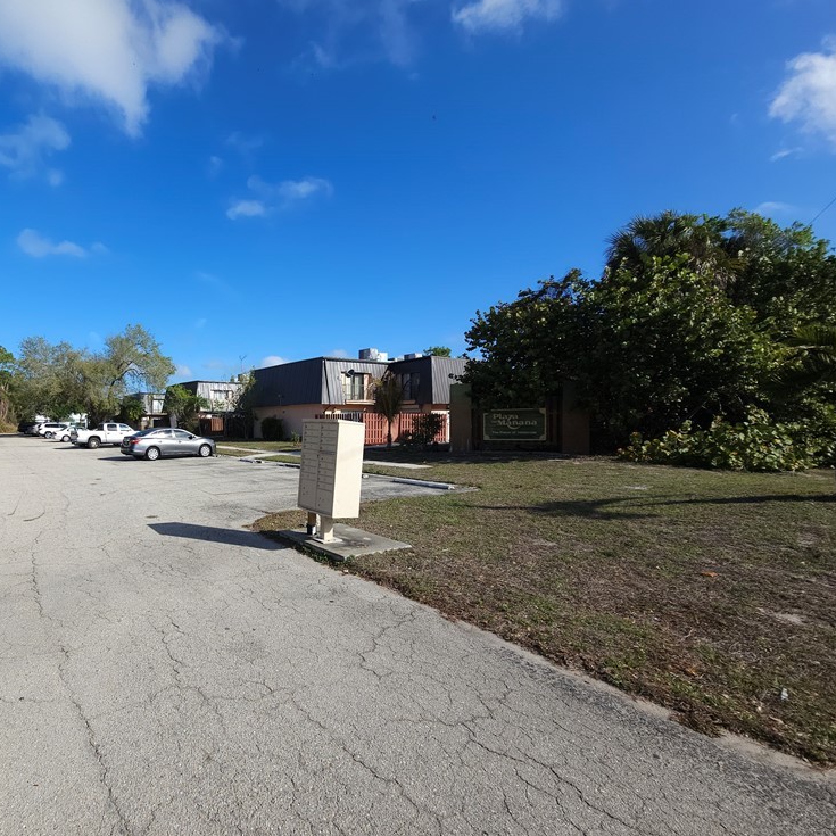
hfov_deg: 83.8
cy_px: 419
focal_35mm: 16
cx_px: 265
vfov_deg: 87.4
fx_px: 437
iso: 50
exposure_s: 1/1576
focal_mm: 2.2
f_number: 2.2
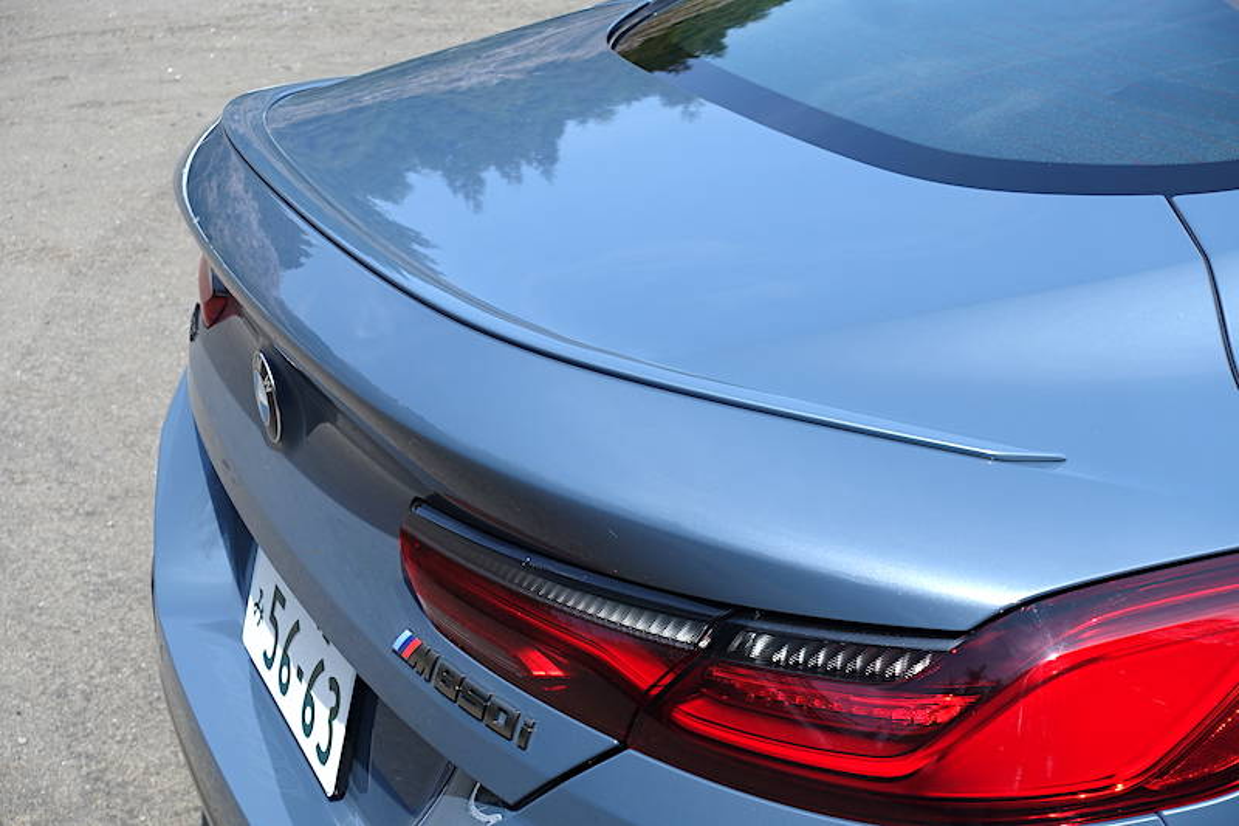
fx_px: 2202
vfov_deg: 21.2
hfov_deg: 31.4
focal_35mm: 64
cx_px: 620
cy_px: 413
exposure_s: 1/320
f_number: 5.6
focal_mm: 23.53
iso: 125
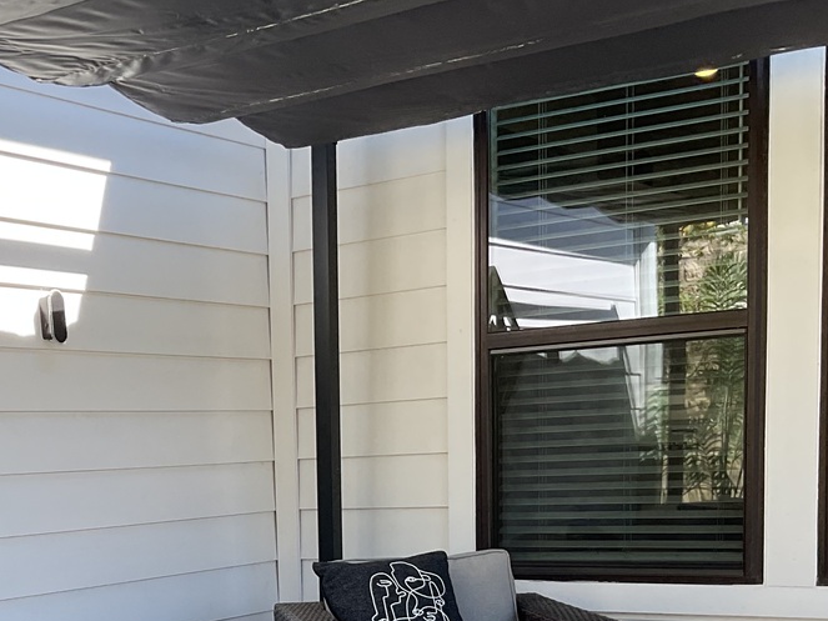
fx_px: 1507
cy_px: 652
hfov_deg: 29.9
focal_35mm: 63
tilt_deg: -7.6
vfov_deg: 22.2
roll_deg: +2.3
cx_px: 140
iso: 16
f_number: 1.8
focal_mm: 3
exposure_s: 1/412
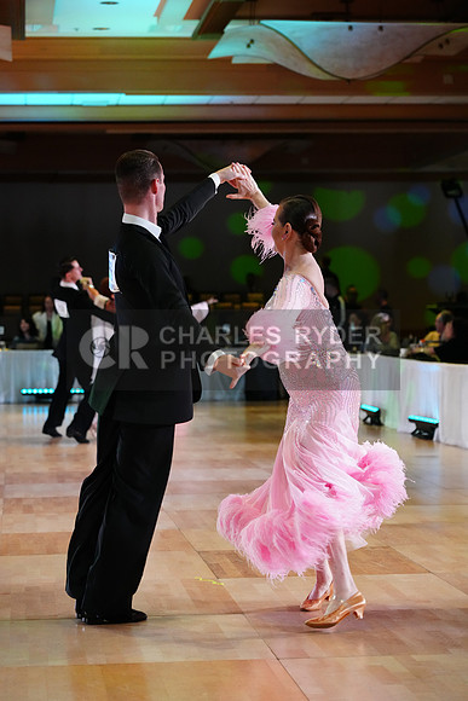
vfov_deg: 21.9
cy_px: 350
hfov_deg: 14.7
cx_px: 234
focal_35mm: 93
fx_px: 1812
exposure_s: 1/500
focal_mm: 93
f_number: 4
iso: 4000
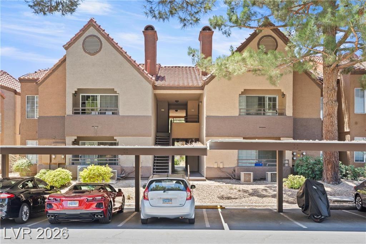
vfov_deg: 37.8
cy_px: 122
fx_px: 356
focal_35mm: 35
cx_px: 183
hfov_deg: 54.4
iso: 160
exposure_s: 1/10
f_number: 9
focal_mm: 35
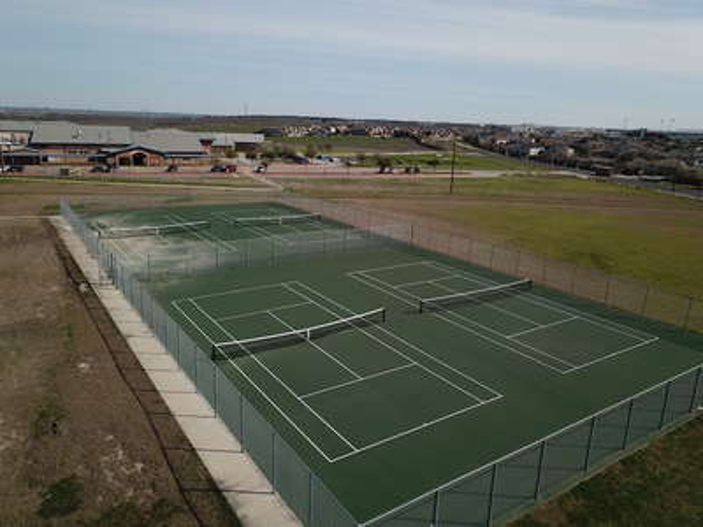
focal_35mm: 26
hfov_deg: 67.3
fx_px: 528
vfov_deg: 53.1
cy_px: 264
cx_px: 352
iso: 100
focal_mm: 4.73
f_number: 2.2
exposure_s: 1/2375
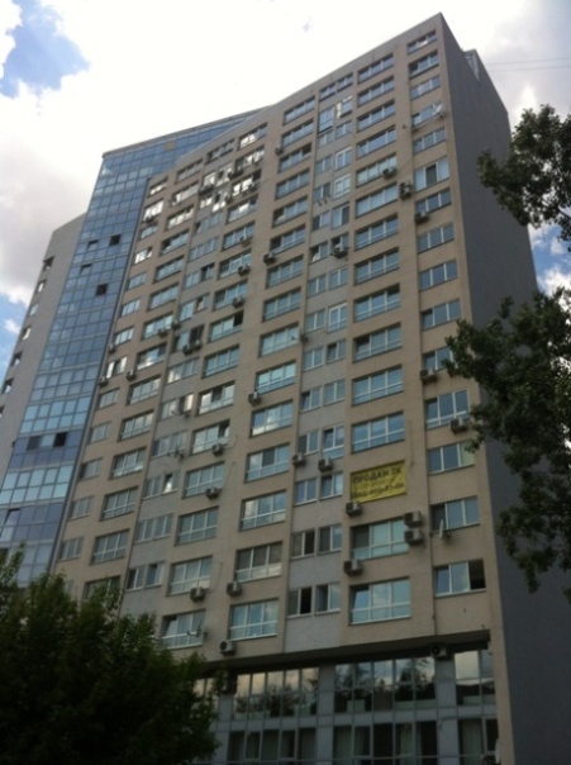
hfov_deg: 40.6
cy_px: 382
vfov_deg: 52.7
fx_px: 772
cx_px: 286
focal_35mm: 35
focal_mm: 3.85
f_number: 2.8
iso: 80
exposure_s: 1/1312
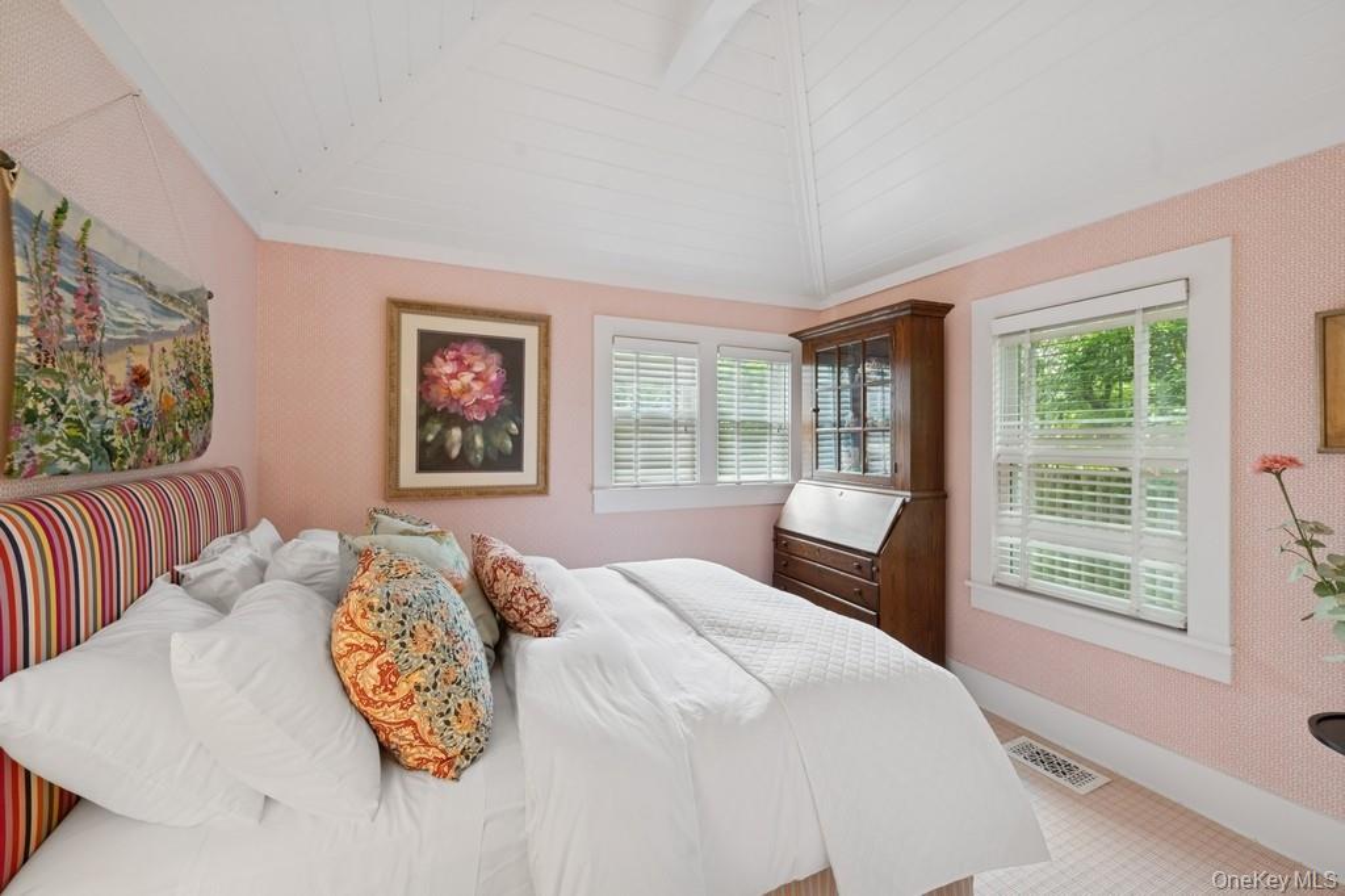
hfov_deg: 104.3
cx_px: 672
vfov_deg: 81.2
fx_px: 523
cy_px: 448
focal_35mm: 14
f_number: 8
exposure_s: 1/20
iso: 200
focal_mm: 14
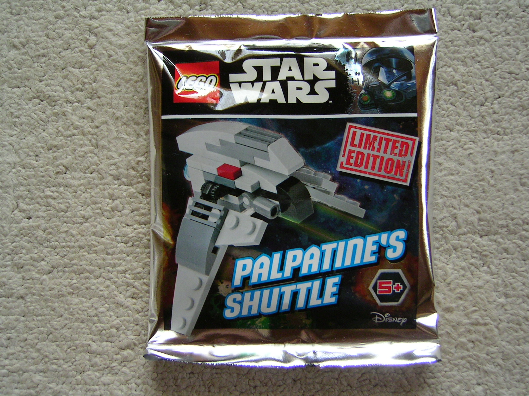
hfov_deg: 51.4
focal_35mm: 36
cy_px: 198
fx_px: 550
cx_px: 264
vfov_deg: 39.7
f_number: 2.8
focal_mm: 5.6
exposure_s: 1/22.9
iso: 100
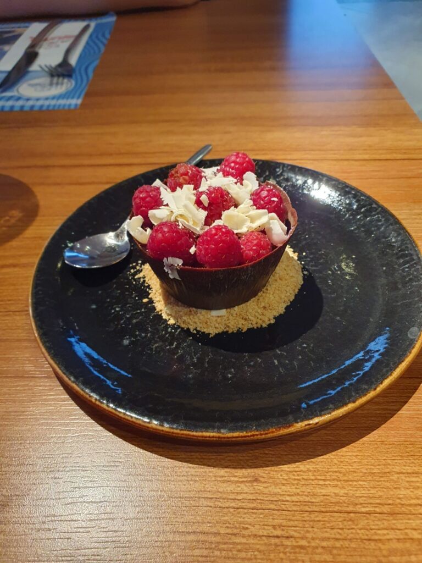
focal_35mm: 26
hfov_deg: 53.1
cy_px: 282
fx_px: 423
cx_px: 211
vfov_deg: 67.3
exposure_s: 1/50
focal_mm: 4.32
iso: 320
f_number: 2.4
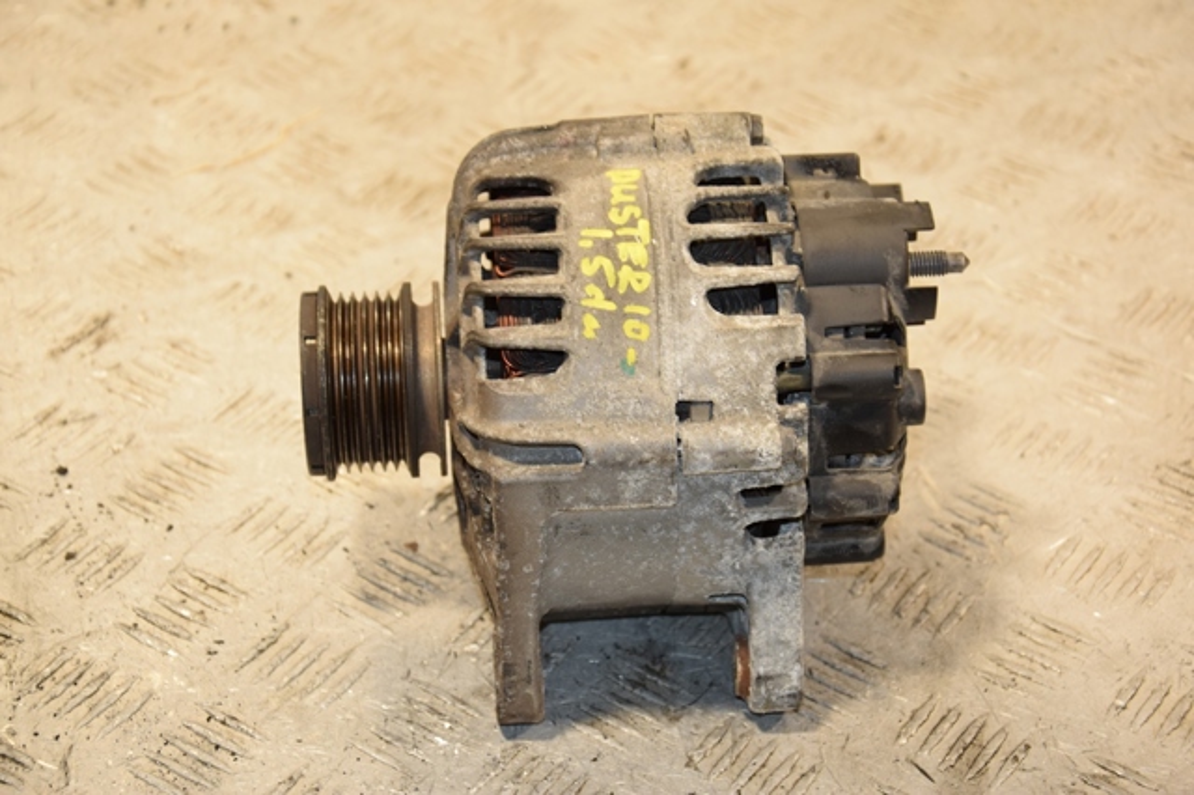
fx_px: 3083
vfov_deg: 14.7
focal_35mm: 93
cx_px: 597
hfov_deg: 21.9
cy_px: 398
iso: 800
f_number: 5.6
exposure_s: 1/200
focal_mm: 62
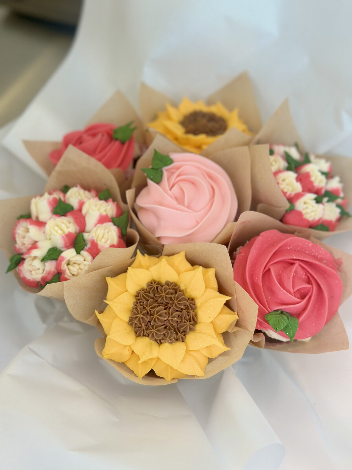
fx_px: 651
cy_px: 235
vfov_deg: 39.7
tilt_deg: -54.3
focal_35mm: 48
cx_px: 176
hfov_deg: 30.3
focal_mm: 6.86
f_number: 1.78
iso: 80
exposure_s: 1/216
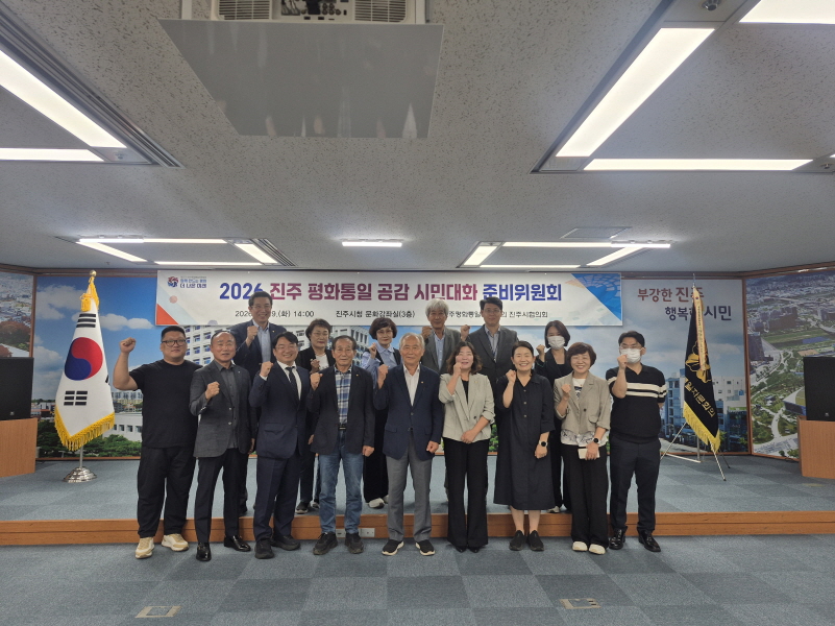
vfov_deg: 58.8
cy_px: 313
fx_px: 555
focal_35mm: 23
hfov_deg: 73.9
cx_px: 418
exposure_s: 1/120
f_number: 1.8
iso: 50
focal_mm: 5.4
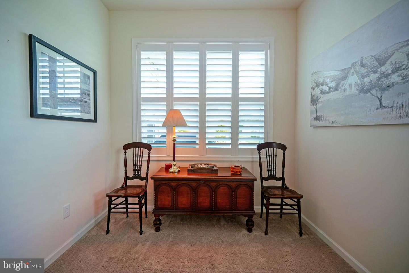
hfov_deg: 100.4
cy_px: 136
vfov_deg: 77.3
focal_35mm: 15
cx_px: 204
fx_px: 170
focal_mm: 10
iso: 125
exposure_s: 1/40
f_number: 3.2
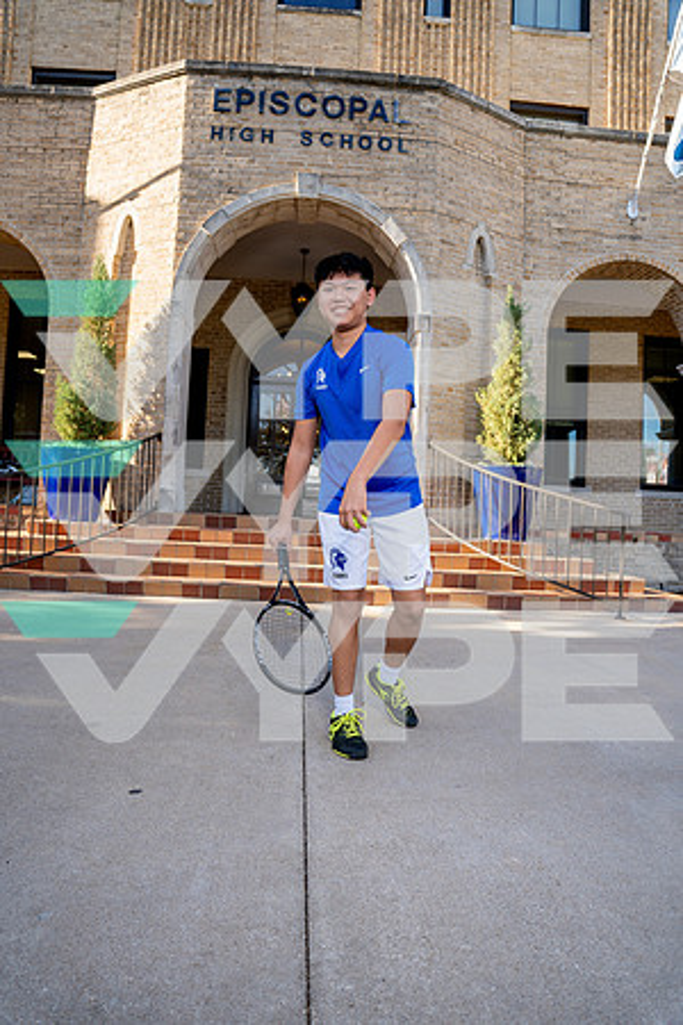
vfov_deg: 71.5
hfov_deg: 51.3
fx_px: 711
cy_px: 512
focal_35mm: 25
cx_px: 342
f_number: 4
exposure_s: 1/250
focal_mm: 25
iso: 100
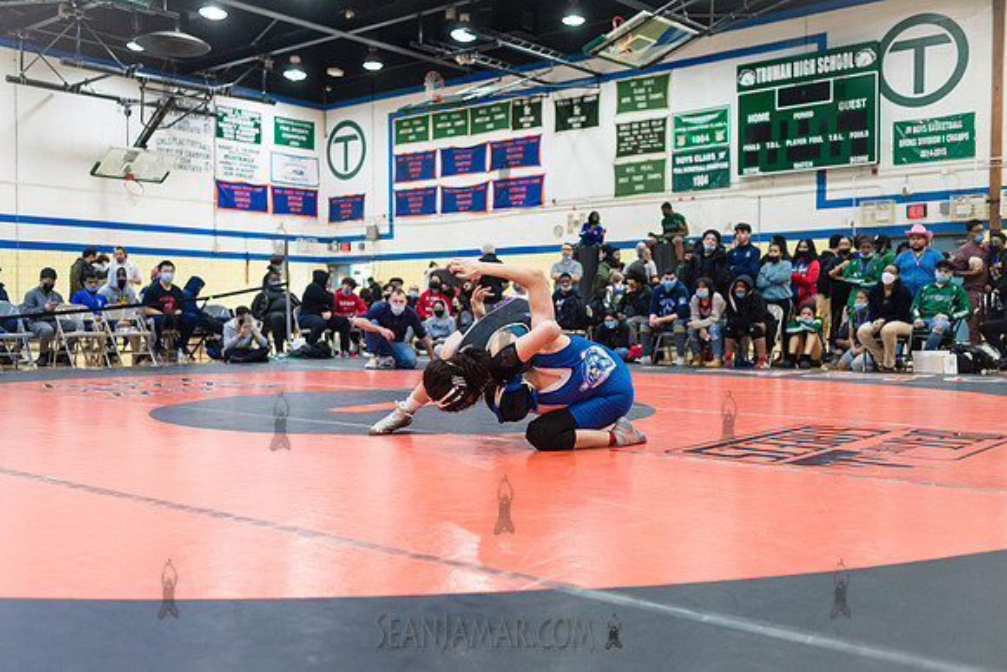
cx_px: 504
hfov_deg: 54.3
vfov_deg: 37.8
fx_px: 982
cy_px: 336
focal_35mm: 35
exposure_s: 1/400
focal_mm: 35
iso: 4000
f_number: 3.5
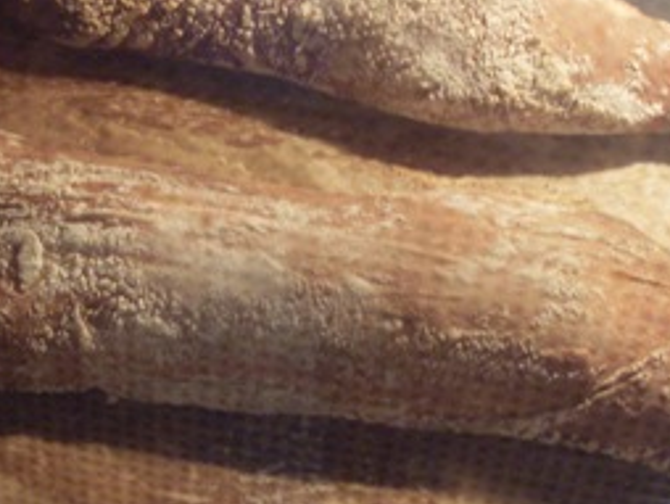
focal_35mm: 67
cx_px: 351
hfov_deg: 28.9
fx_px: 1298
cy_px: 208
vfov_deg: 21.9
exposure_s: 1/6
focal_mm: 6.3
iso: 200
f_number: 2.8
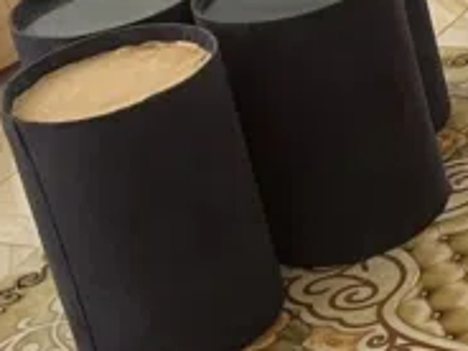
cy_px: -112
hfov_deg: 12.4
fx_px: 1960
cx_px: 842
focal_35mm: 145
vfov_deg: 10.0
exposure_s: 1/90
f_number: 1.5
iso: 125
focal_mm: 5.7
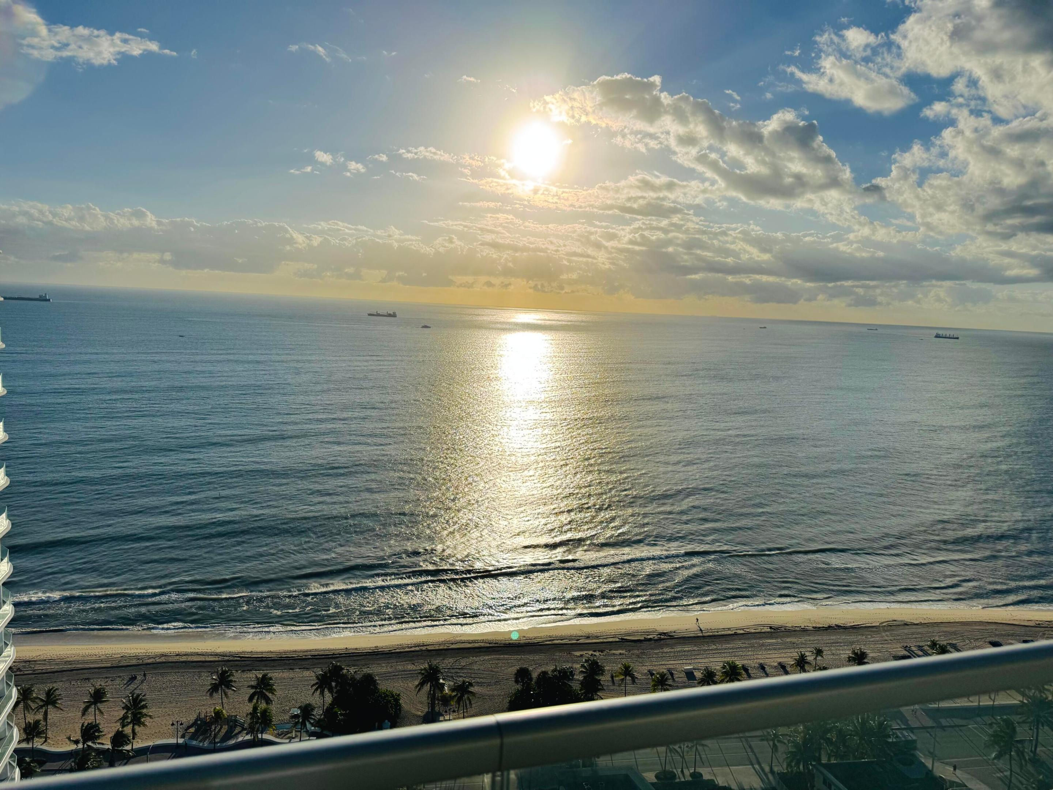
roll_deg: -2.8
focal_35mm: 24
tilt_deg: -8.7
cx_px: 526
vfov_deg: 56.8
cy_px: 395
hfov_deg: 71.6
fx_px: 730
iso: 64
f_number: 1.78
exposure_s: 1/28571
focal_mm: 6.76
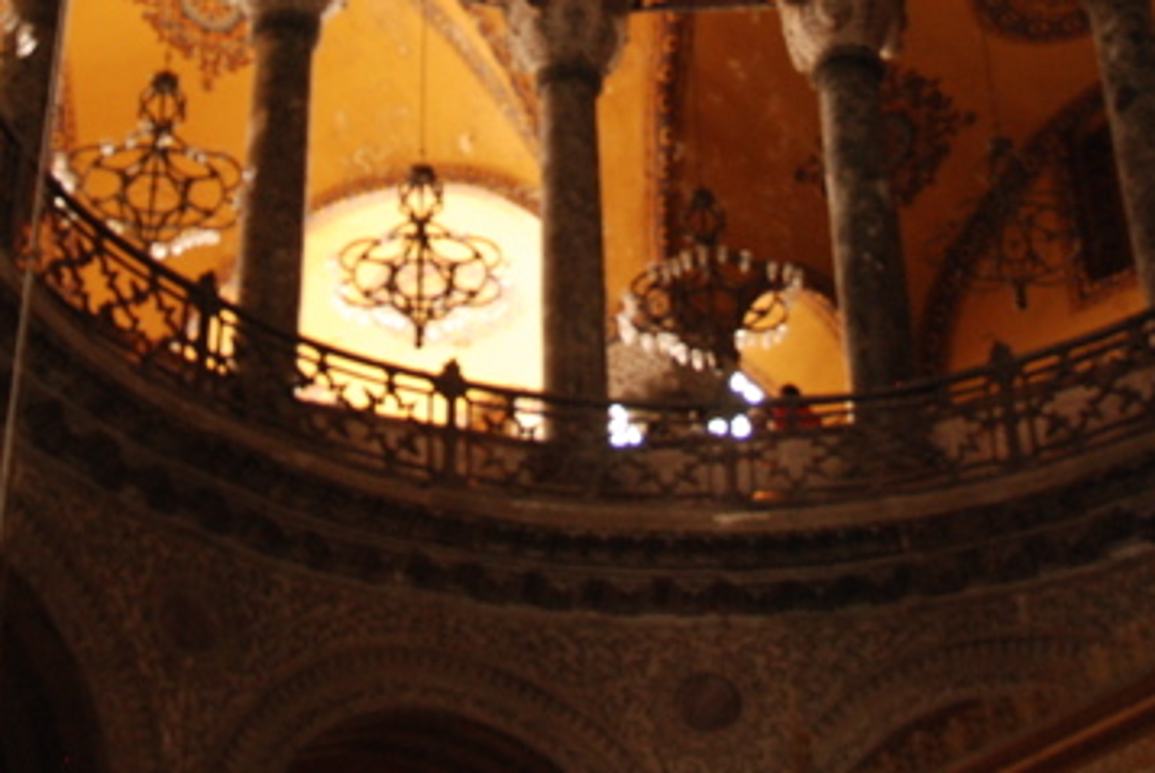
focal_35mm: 86
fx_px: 2763
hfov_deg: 23.6
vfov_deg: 15.3
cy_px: -192
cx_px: 522
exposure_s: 1/15
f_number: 3.8
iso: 400
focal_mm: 20
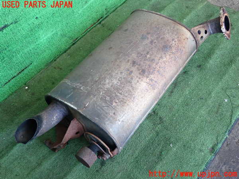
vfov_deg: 37.7
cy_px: 90
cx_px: 120
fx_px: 262
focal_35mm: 38
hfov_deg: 49.0
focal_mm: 6.83
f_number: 2.7
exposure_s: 1/125
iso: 500
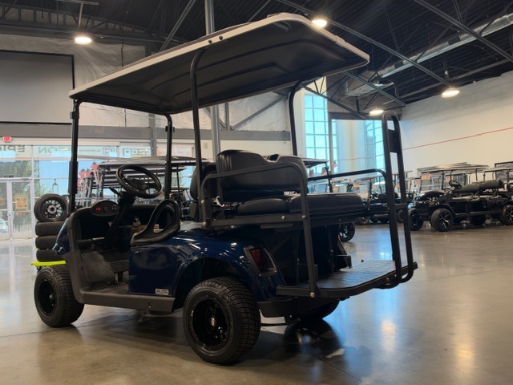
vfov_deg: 45.4
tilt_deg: +1.5
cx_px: 256
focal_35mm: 31
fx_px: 459
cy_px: 192
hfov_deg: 58.4
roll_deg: +2.9
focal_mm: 6.93
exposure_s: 1/120
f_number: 1.8
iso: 320
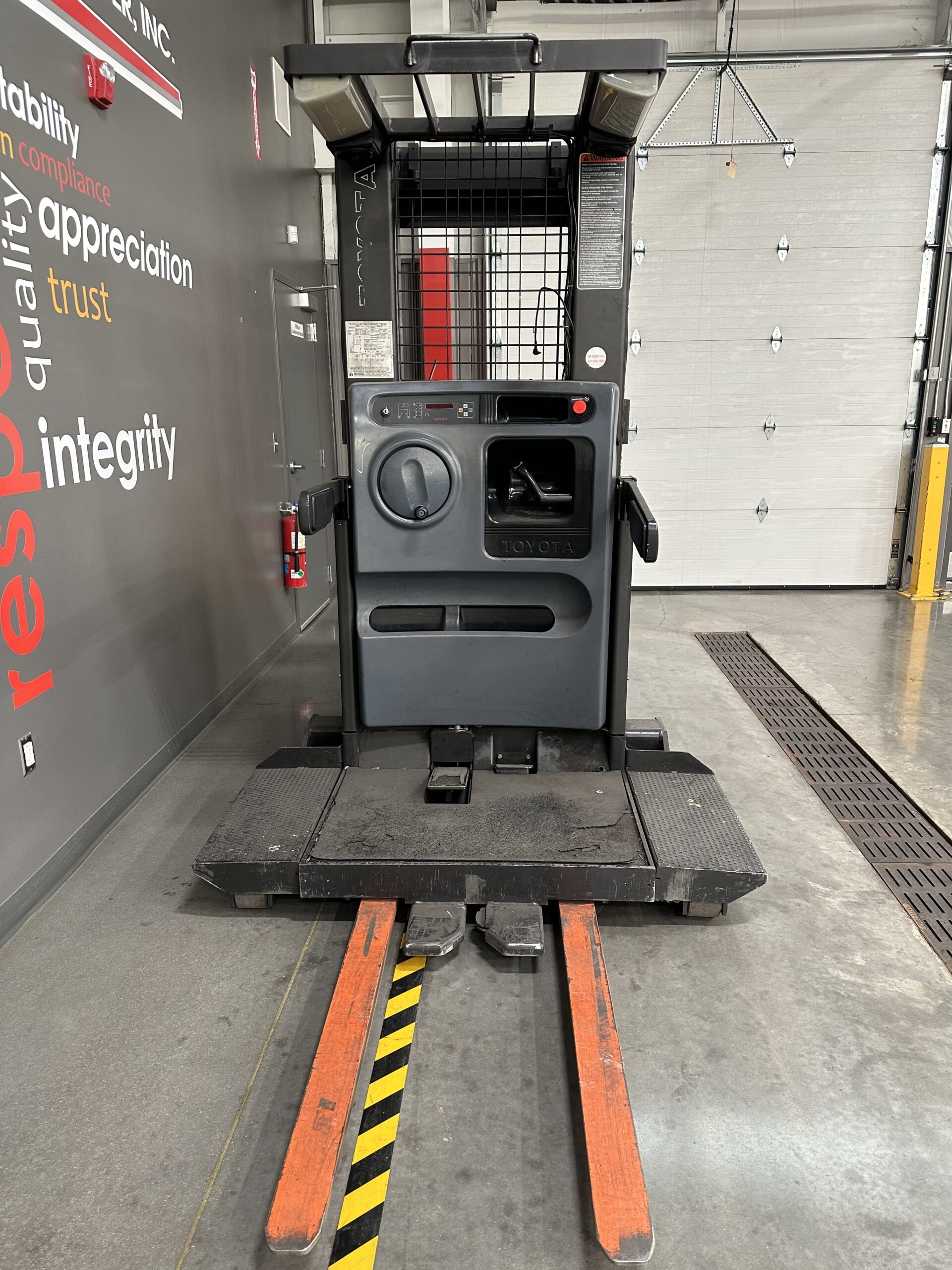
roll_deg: +0.9
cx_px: 476
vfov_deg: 71.6
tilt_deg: -14.4
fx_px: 880
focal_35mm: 24
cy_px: 635
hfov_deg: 56.8
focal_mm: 6.86
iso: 160
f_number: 1.78
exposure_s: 1/60
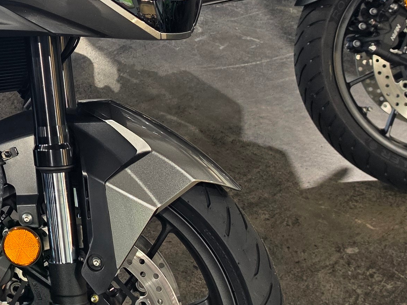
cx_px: -131
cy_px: -9
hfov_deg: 22.1
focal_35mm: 79
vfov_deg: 18.1
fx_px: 929
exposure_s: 1/120
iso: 100
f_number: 1.4
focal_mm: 6.5
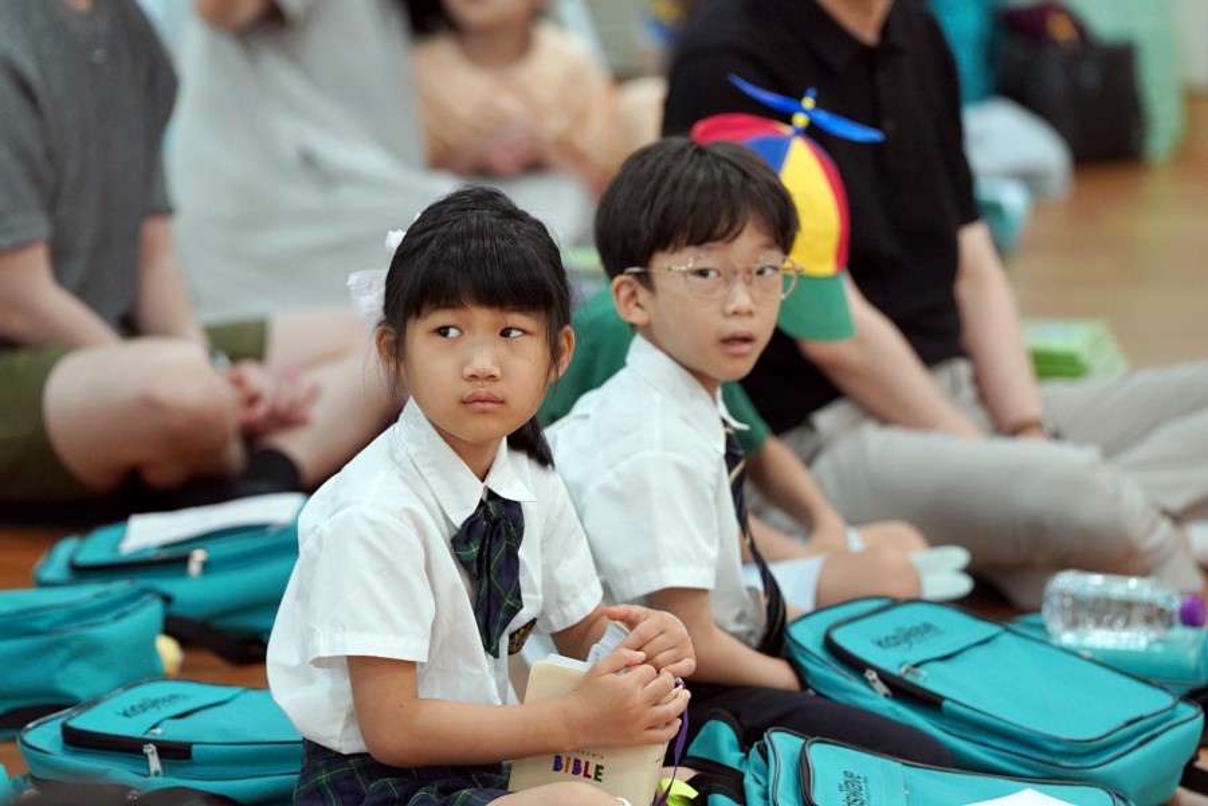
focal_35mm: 200
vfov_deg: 6.9
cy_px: 403
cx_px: 604
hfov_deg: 10.3
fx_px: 6711
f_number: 4
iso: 2500
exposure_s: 1/250
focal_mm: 200
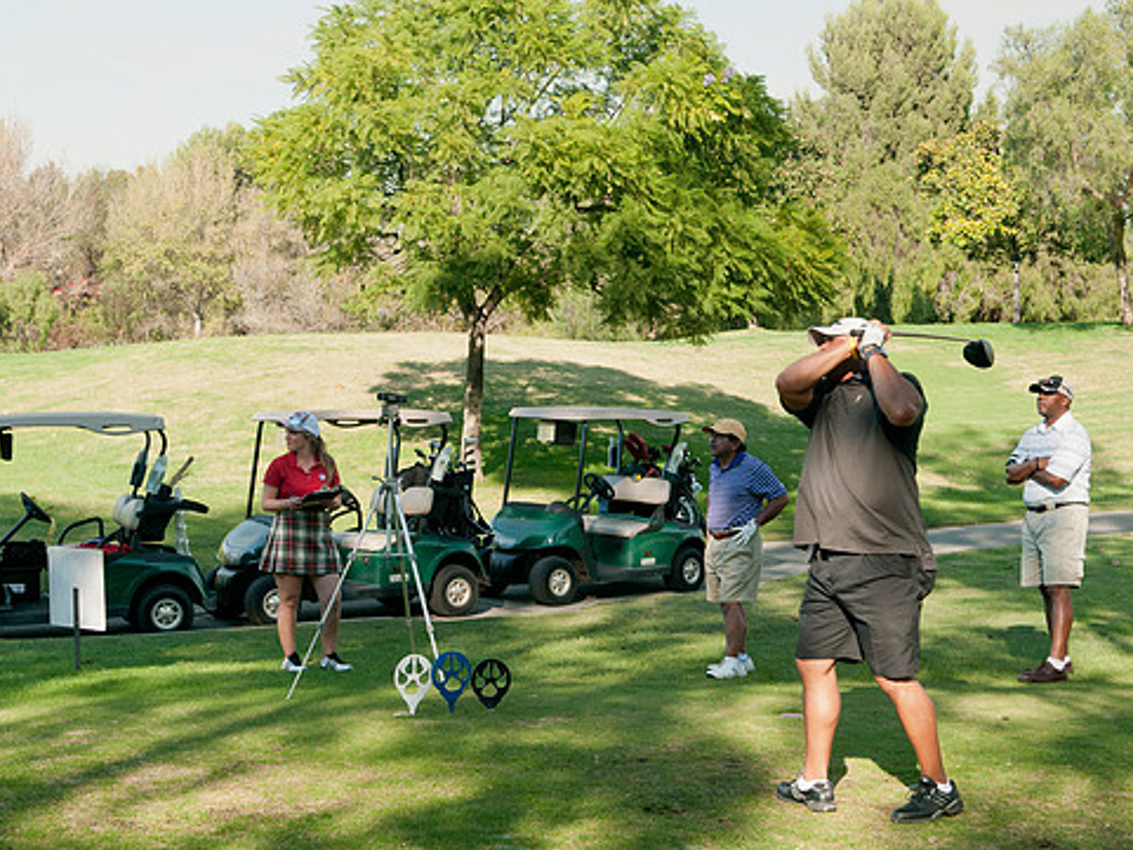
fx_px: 1932
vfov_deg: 24.8
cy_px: 430
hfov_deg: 32.6
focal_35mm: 59
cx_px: 492
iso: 250
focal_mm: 34
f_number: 6.3
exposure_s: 1/160
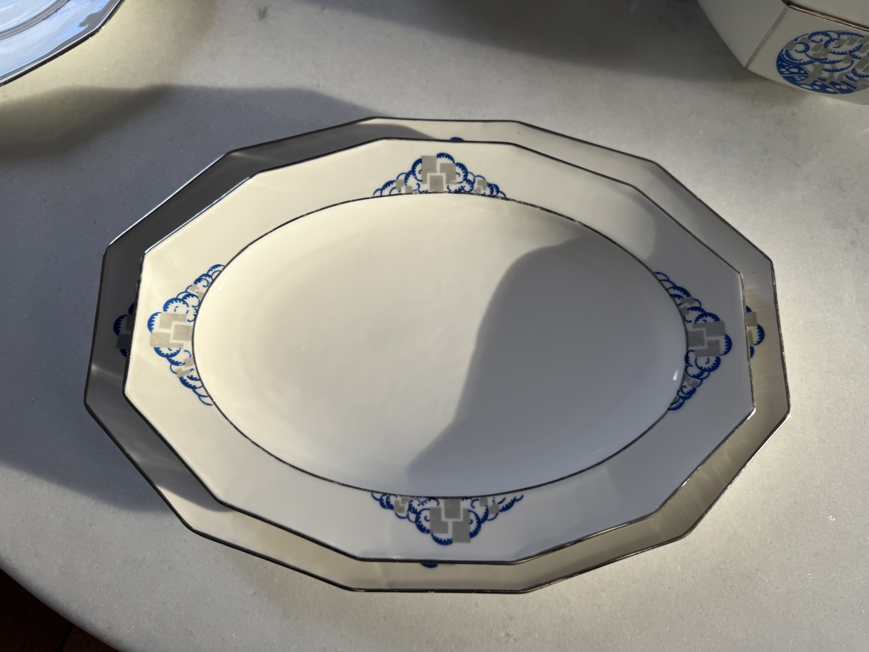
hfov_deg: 71.6
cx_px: 434
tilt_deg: -75.1
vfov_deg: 56.8
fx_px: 602
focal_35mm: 24
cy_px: 326
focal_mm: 6.76
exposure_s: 1/121
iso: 80
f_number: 1.78
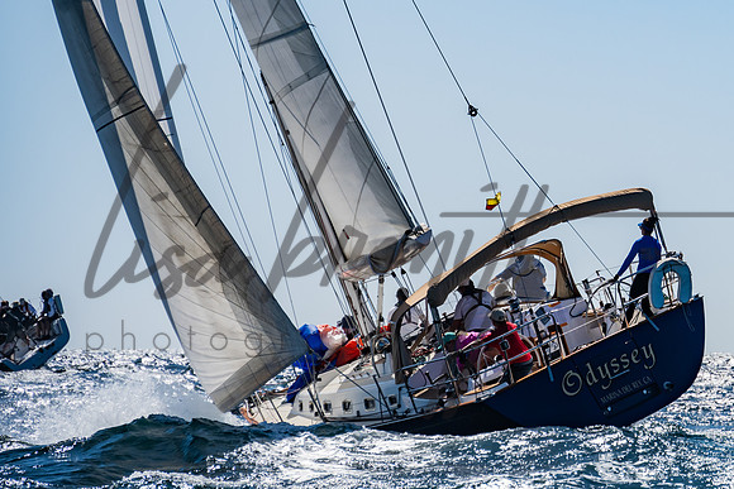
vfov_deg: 4.9
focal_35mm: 279
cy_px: 142
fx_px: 5694
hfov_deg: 7.4
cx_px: 658
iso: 160
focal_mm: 150
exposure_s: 1/2000
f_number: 6.3
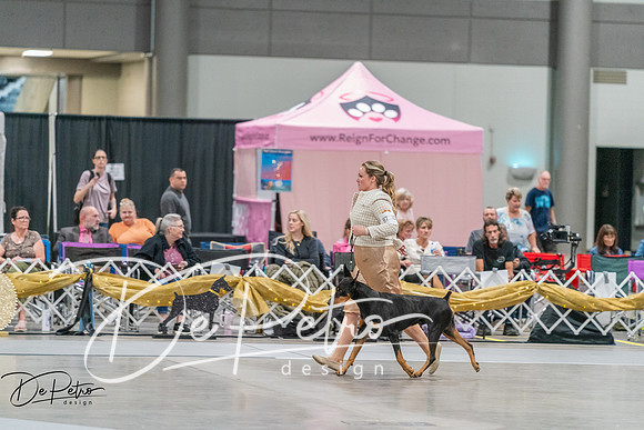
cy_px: 215
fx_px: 3578
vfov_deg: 6.9
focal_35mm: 200
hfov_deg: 10.3
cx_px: 322
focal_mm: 200
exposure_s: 1/250
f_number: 2.8
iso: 6400
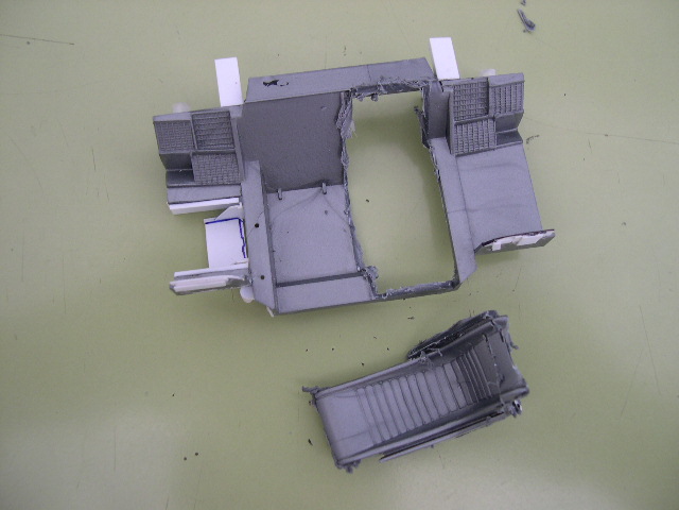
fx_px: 745
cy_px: 255
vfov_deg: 37.7
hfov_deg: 49.0
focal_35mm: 38
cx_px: 340
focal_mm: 8
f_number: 2.8
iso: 100
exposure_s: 1/19.9
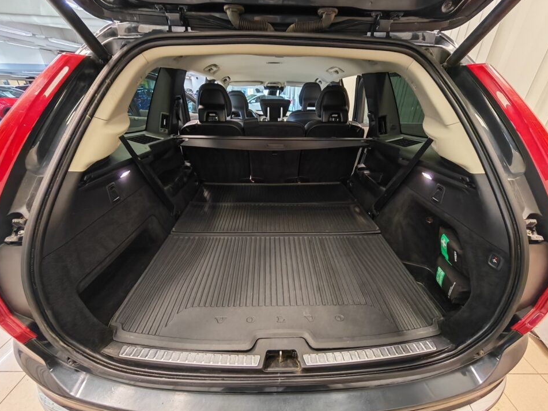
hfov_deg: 102.1
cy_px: 200
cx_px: 278
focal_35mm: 14
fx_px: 222
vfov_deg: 85.6
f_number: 2
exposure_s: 1/25
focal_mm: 1.82
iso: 320
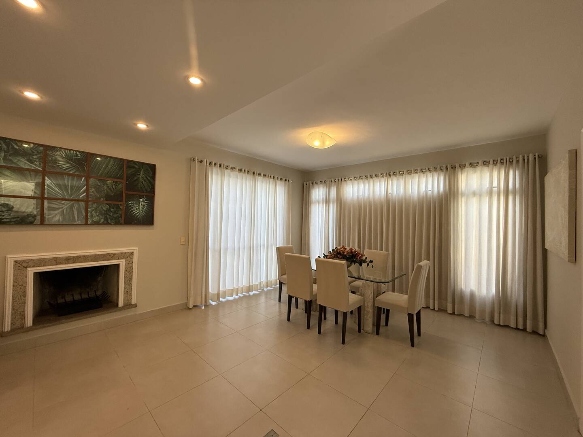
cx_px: 292
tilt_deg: +1.9
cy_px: 218
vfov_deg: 85.7
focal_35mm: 14
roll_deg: -1.8
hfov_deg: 102.1
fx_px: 236
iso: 200
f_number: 2.2
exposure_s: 1/120
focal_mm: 2.22
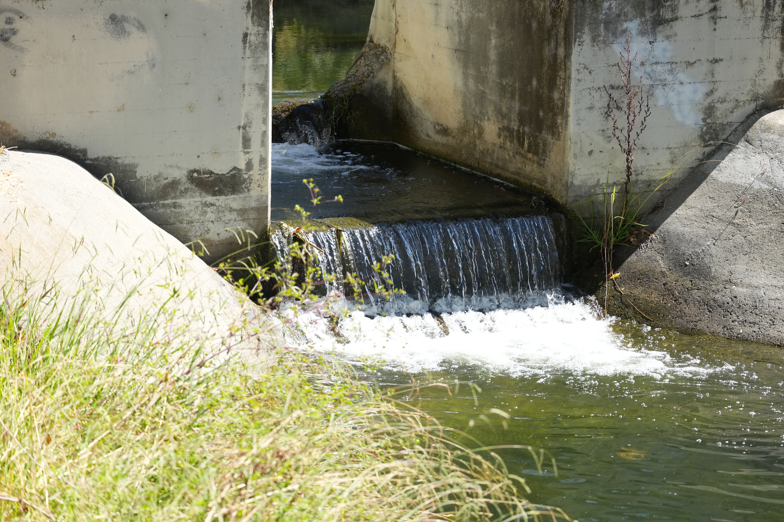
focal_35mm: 100
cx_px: 392
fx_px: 2178
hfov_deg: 20.4
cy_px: 261
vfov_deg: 13.7
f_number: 4.5
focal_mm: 100
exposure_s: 1/1600
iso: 800
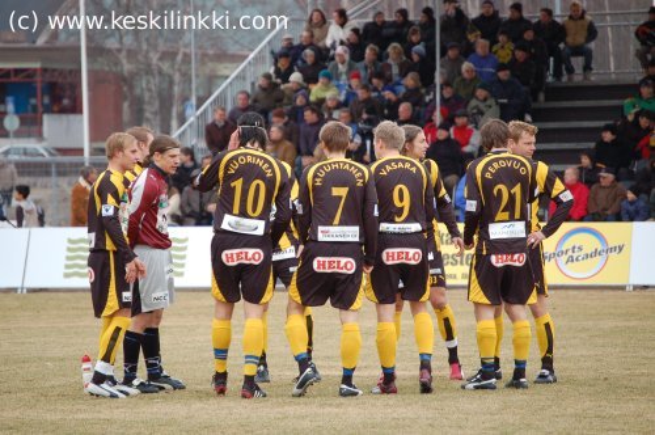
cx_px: 328
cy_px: 218
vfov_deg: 4.6
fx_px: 5451
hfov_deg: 6.9
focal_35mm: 300
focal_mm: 200
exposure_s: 1/250
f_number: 5.6
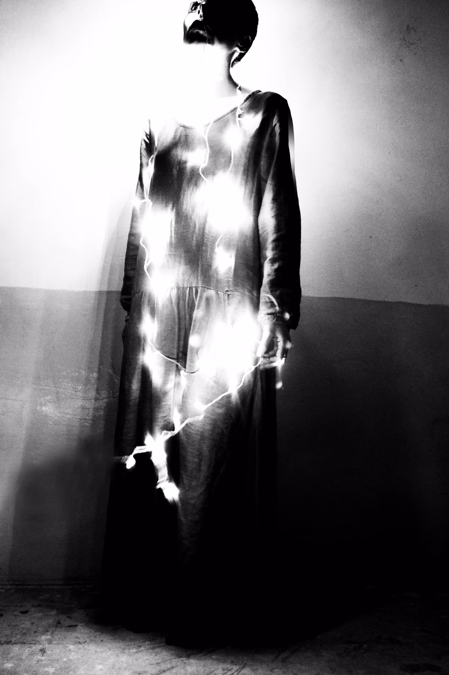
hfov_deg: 31.8
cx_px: 224
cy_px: 338
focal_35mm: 42
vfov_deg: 46.4
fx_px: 787
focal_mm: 28
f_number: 4.5
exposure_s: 1/5
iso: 3200
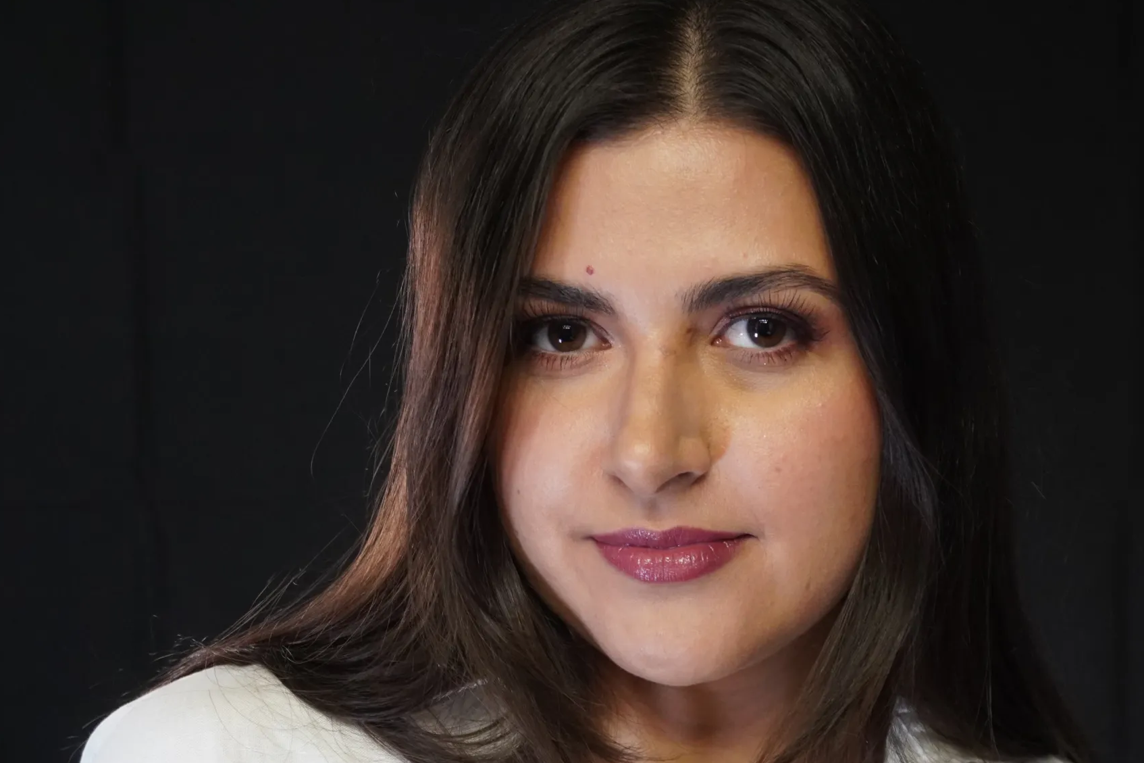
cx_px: 631
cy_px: 536
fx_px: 2089
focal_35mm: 66
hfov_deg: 30.6
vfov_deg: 20.6
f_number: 5
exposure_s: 1/50
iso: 1600
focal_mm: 29
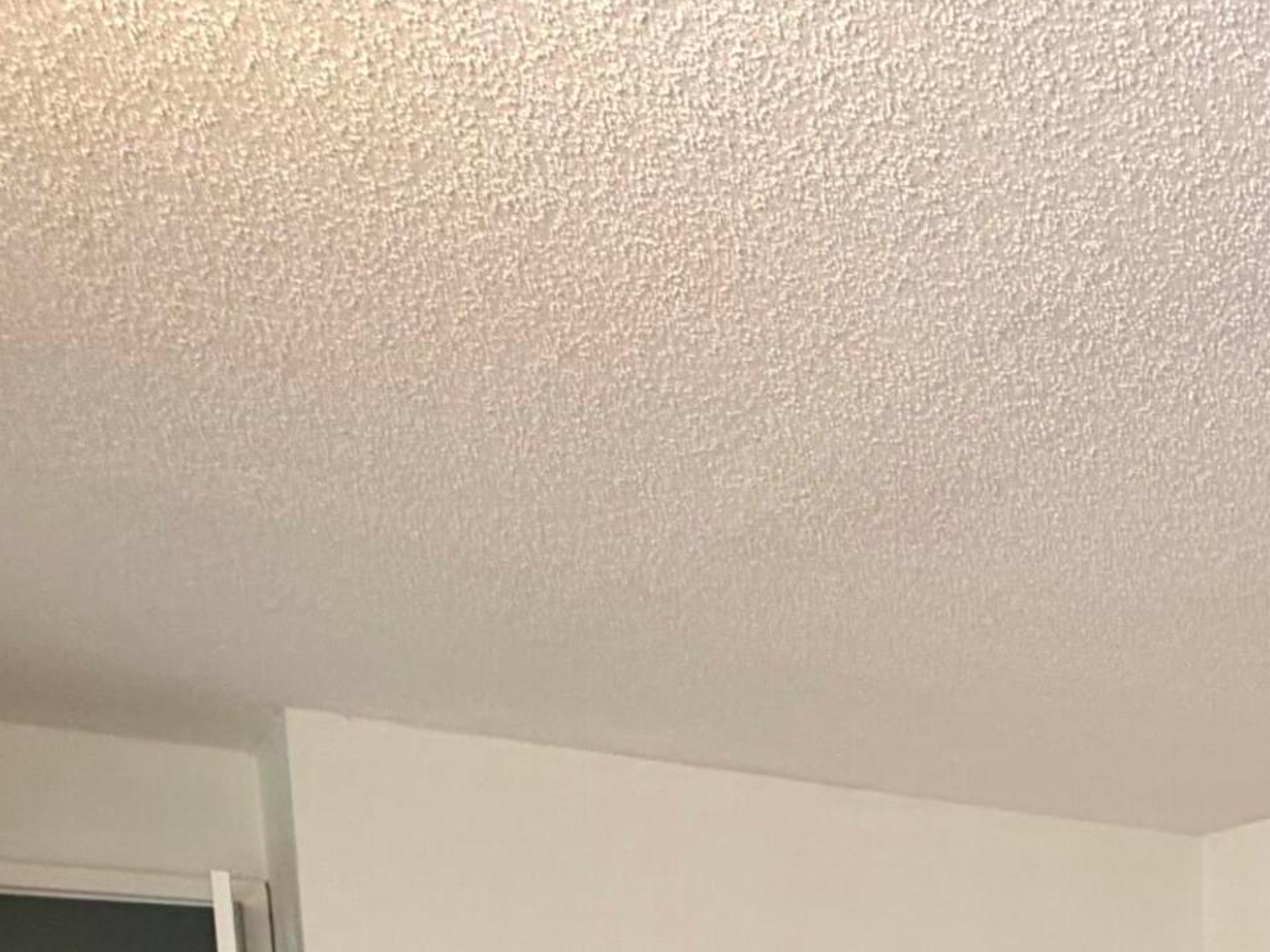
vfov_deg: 27.1
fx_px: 1541
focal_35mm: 42
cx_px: 1217
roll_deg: +0.6
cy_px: 1325
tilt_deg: -6.4
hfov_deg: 40.3
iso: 200
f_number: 2.2
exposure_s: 1/60
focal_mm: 2.22
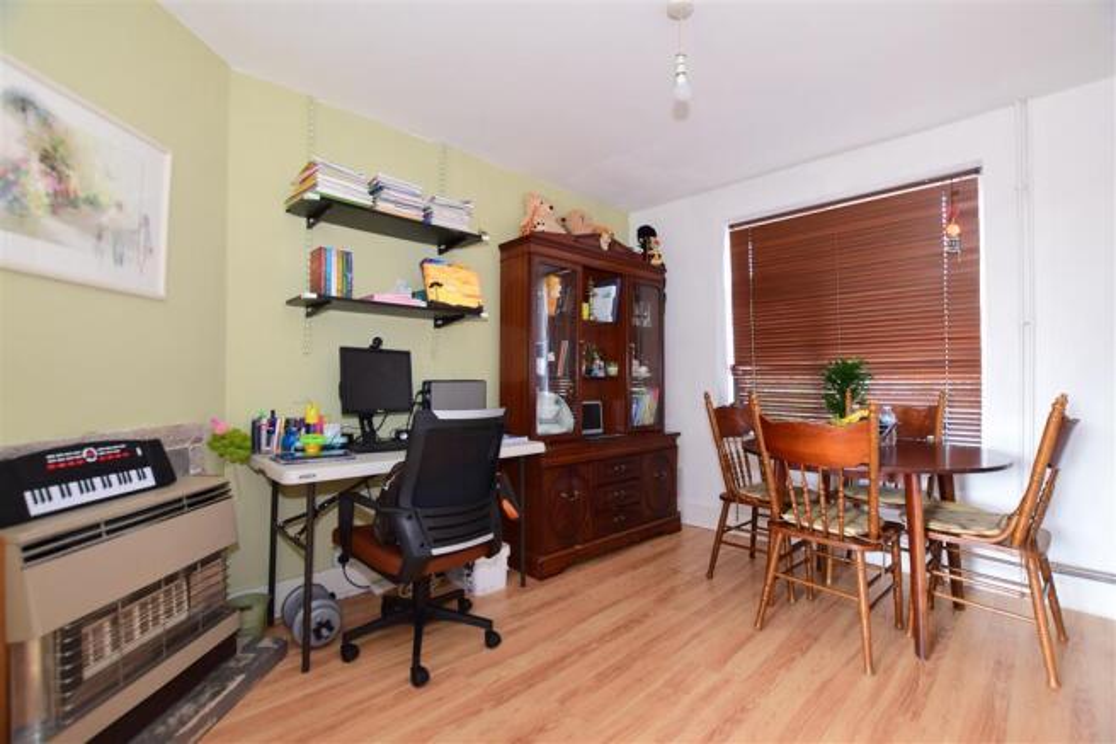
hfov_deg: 100.4
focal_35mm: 15
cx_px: 558
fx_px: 465
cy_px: 372
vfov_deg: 77.3
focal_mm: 10
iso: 400
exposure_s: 1/13
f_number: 5.6
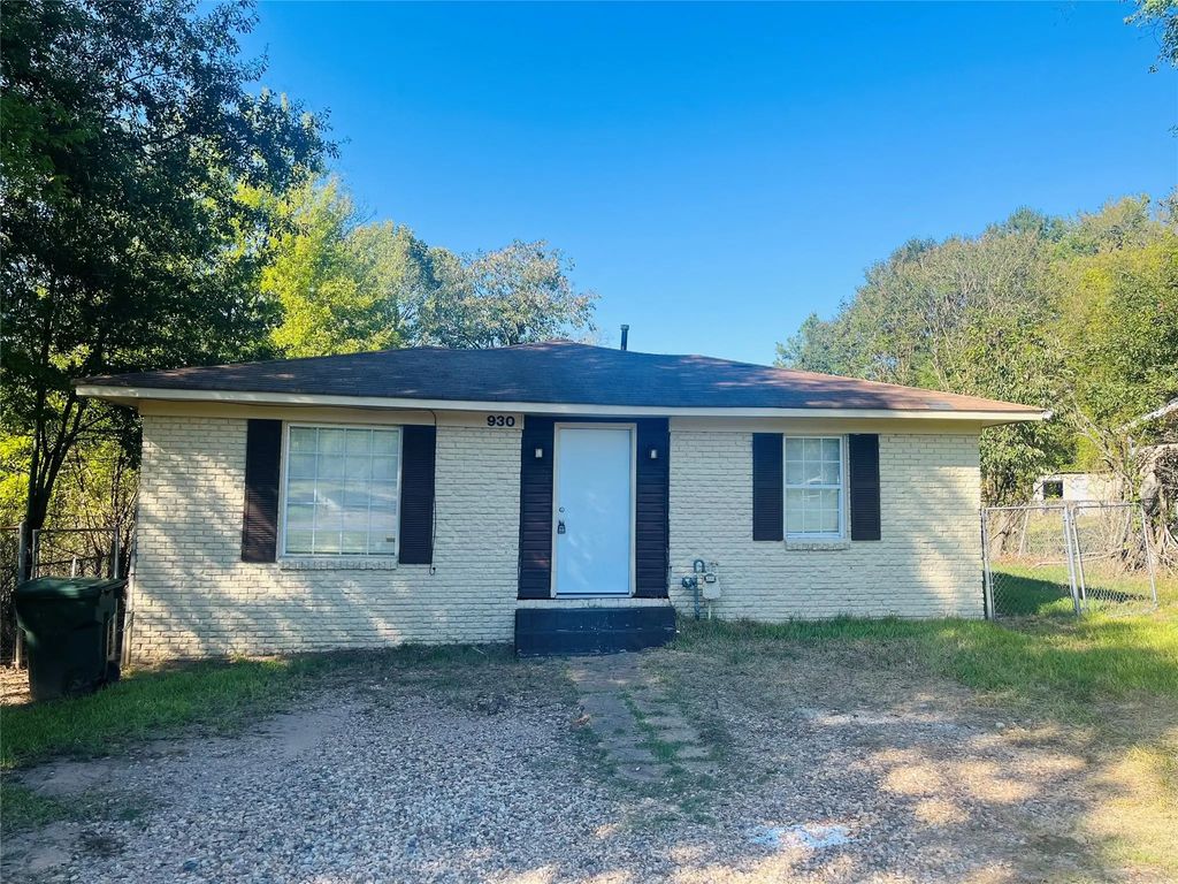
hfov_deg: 67.3
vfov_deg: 53.1
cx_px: 589
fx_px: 885
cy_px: 442
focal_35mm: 26
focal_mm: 5.1
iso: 50
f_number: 1.6
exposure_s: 1/1404
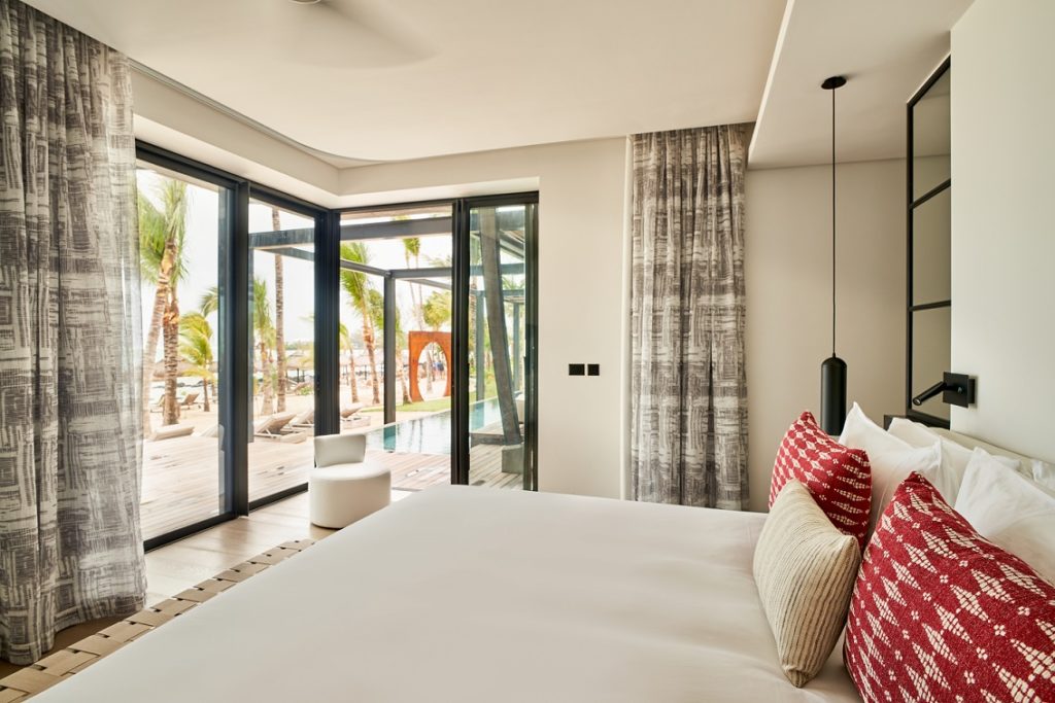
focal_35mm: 18
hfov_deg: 90.0
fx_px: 528
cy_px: 352
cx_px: 528
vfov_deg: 67.4
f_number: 7.1
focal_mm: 18
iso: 200
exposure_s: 1/20
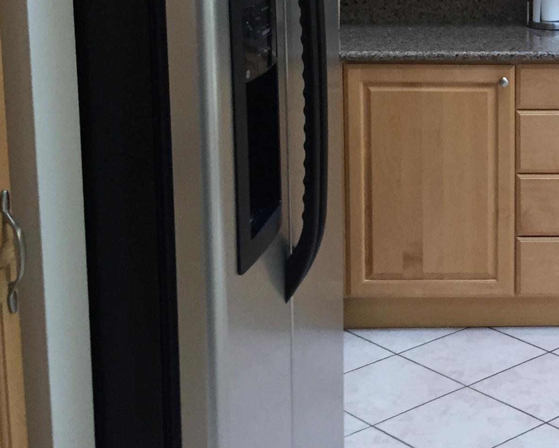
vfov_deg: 20.7
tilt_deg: -8.2
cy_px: 28
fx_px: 1192
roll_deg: -0.2
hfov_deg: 24.6
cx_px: 612
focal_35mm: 72
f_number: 2.2
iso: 125
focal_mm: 4.15
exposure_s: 1/30
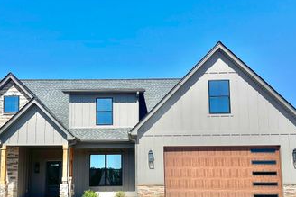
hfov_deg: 50.5
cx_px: 129
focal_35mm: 38
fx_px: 313
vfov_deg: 34.5
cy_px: 143
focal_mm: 6.86
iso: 80
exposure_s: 1/6623
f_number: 1.78
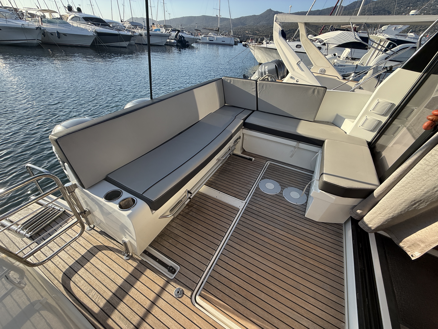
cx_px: 219
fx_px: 177
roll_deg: -4.4
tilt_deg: -35.6
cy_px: 164
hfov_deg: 102.1
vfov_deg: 85.7
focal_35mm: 14
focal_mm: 2.22
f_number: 2.2
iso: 50
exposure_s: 1/514
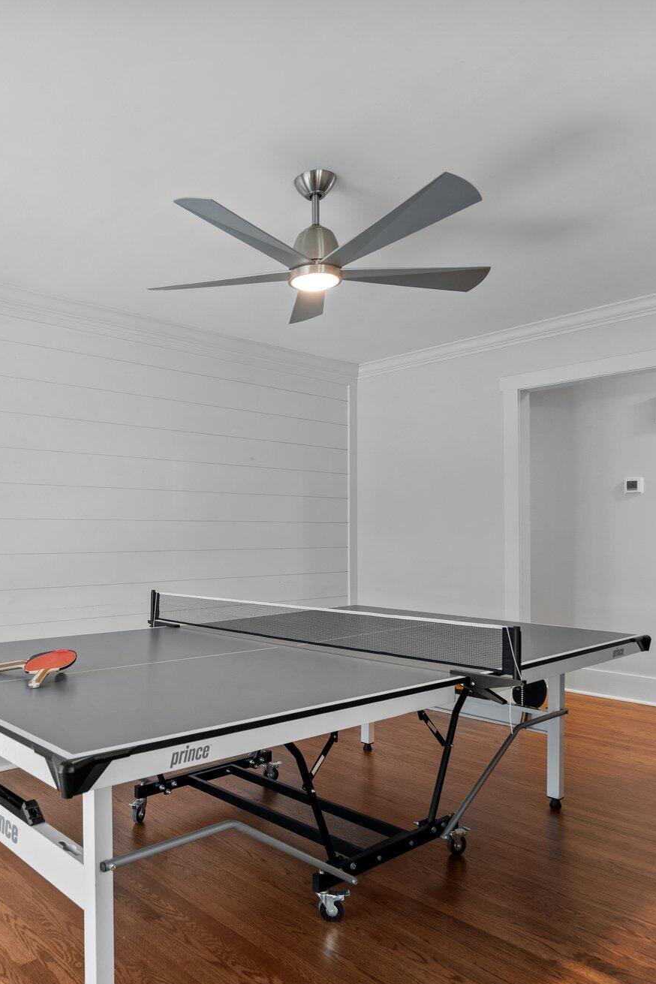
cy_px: 511
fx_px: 683
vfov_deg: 71.5
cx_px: 177
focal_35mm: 25
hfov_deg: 49.6
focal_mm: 16
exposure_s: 1/6
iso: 400
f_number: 4
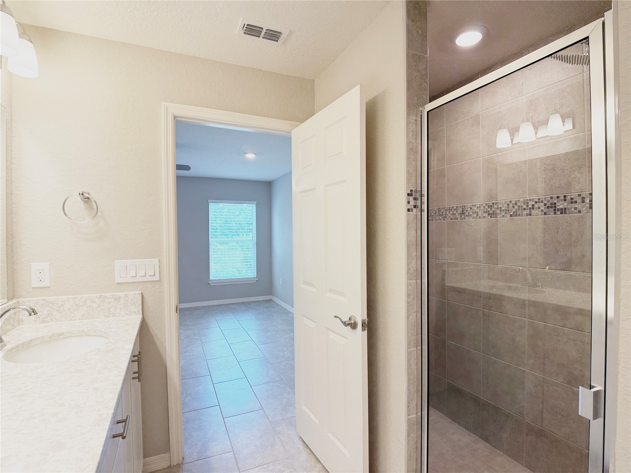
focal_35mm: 24
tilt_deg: -0.3
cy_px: 236
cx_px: 316
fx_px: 437
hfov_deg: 71.6
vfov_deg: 56.8
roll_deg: +0.2
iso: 80
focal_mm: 6.76
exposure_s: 1/125
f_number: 1.78
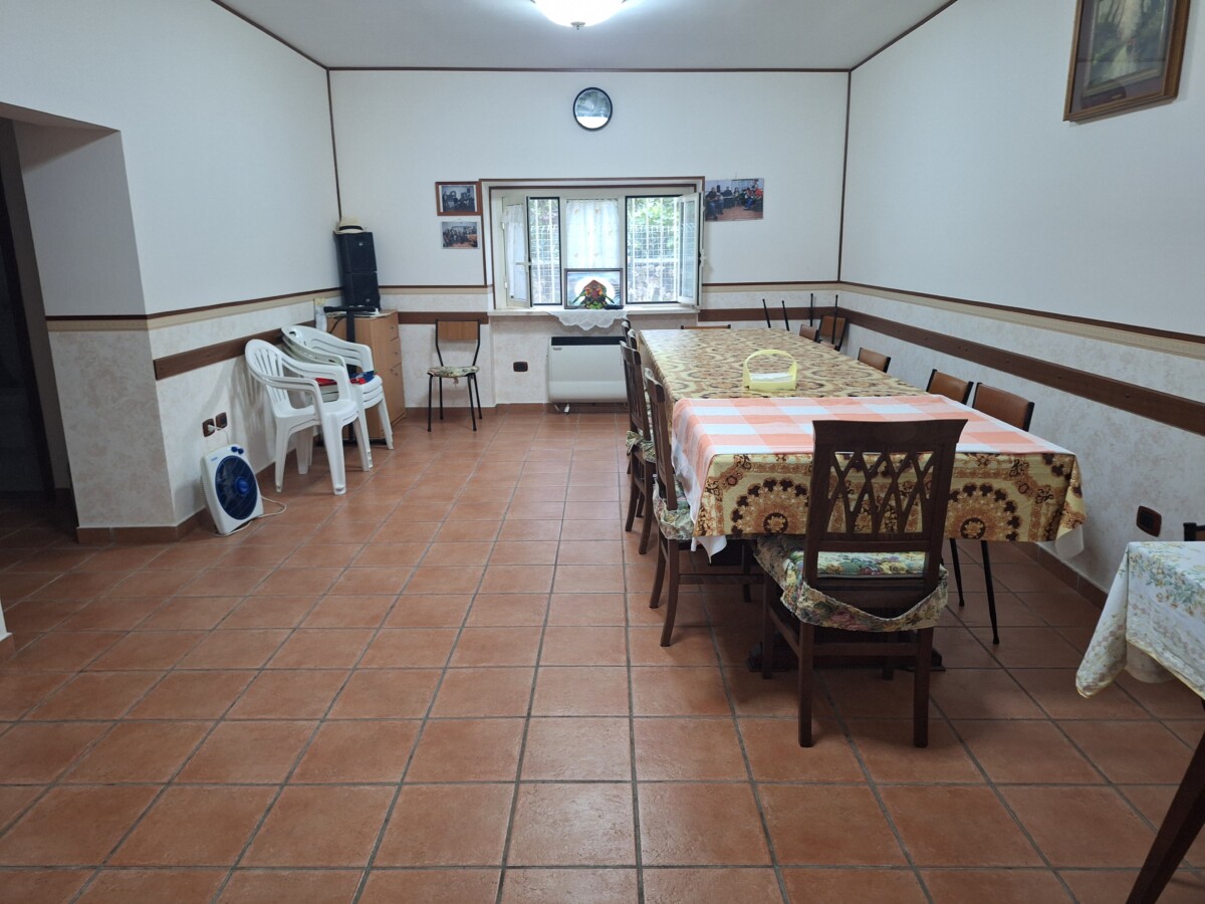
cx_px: 602
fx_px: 801
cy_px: 452
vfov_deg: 58.9
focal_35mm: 23
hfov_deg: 73.9
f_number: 1.8
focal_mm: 5.54
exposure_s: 1/33
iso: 320
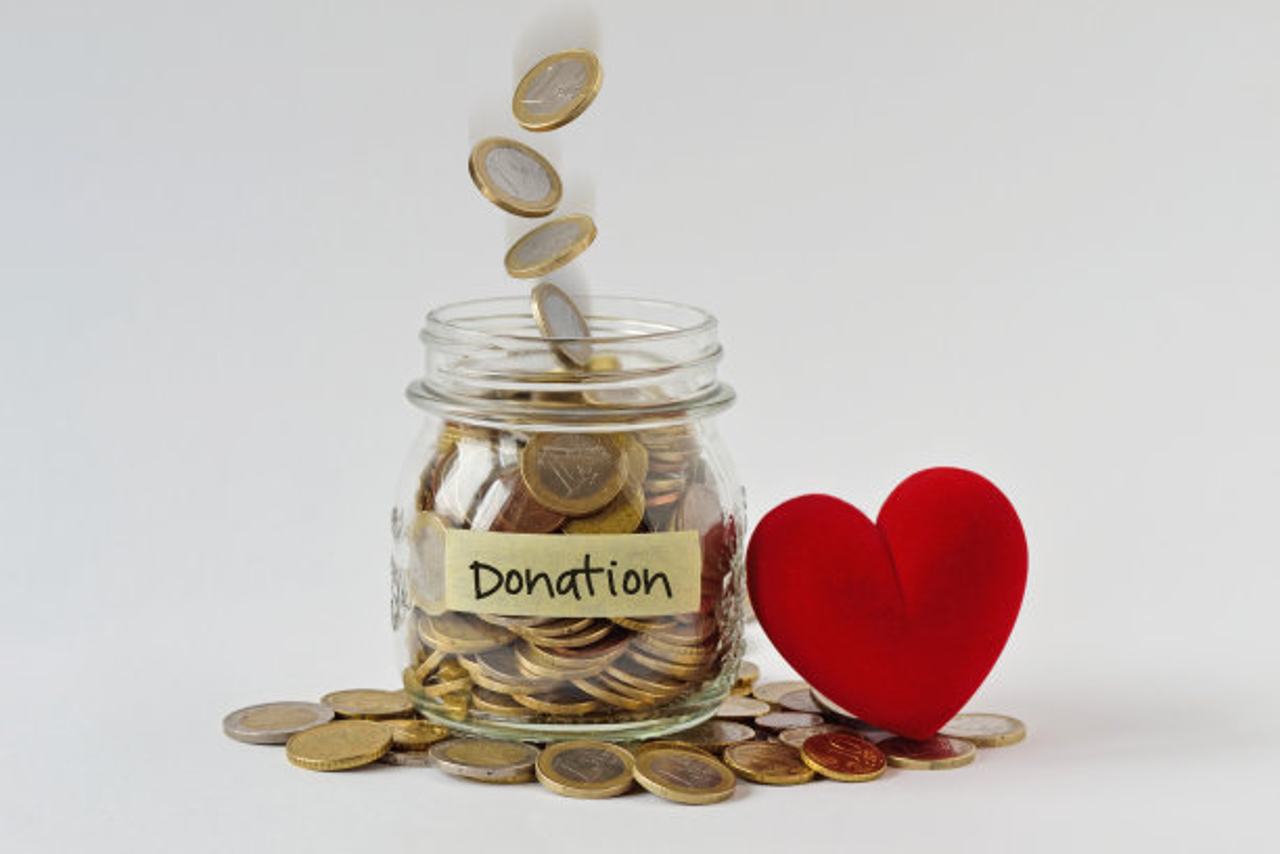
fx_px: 4800
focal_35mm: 135
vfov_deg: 10.2
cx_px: 640
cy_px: 427
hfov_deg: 15.2
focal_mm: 90
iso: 100
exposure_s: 1/3
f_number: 11
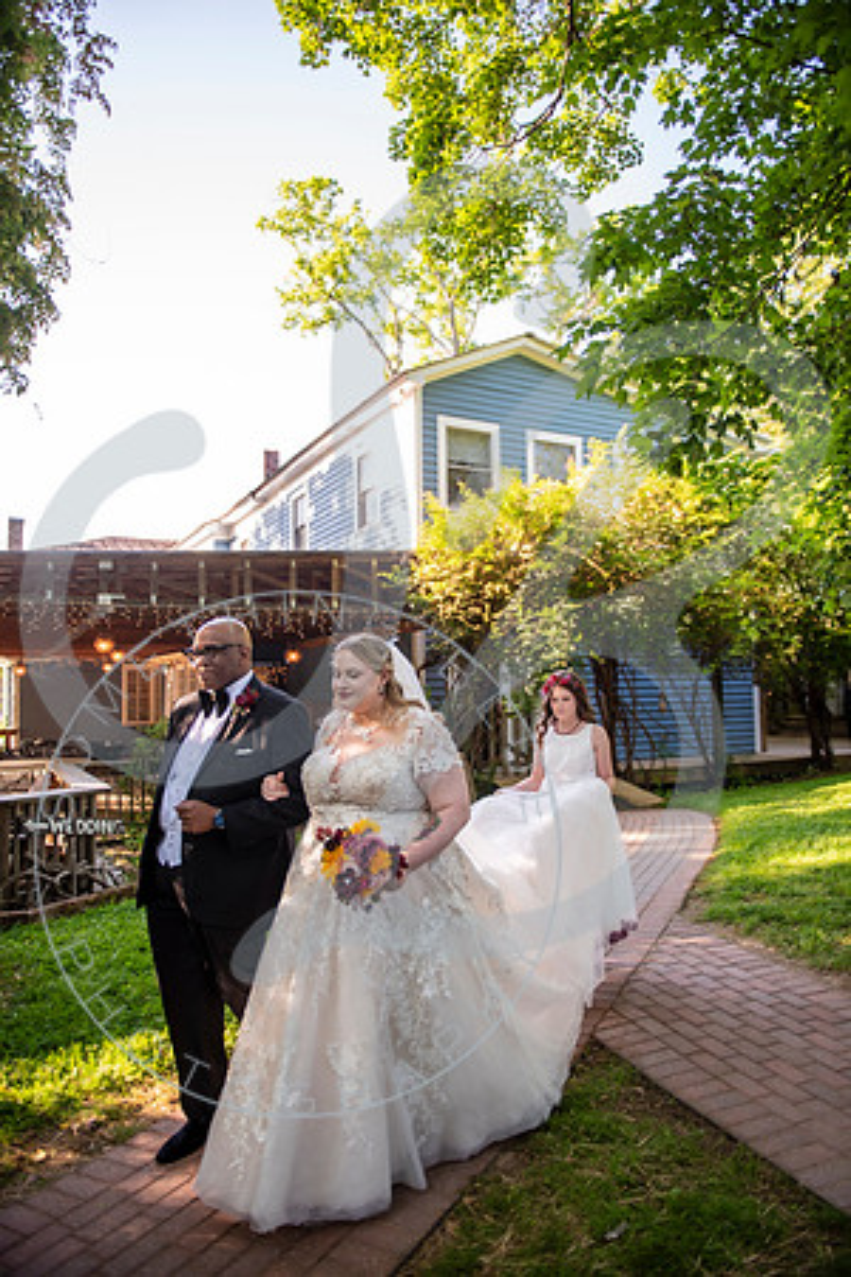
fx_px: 851
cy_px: 638
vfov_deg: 73.7
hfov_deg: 53.1
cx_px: 426
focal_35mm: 24
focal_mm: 24
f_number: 2.8
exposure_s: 1/200
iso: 100
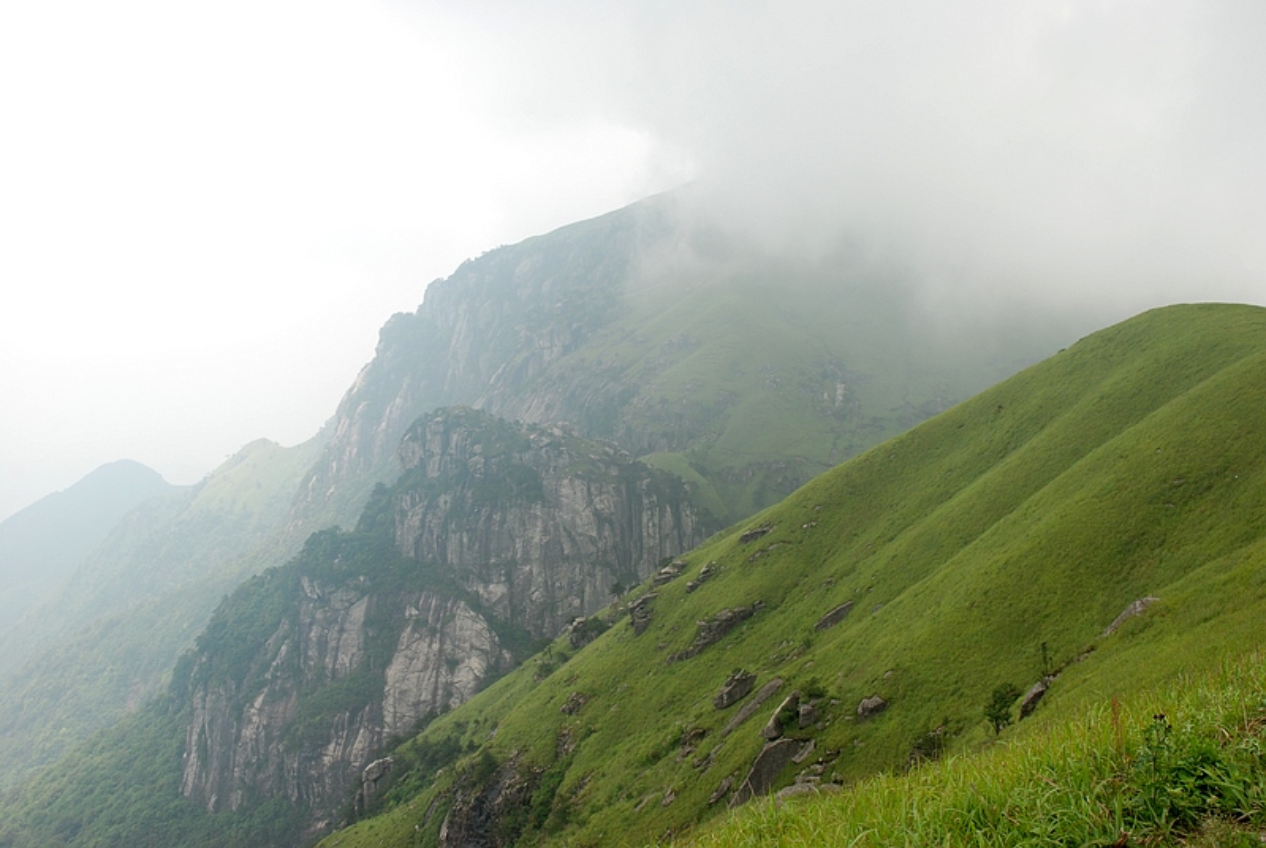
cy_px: 424
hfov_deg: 57.2
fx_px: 1162
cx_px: 633
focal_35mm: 33
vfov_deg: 40.1
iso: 160
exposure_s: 1/125
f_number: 9
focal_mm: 22
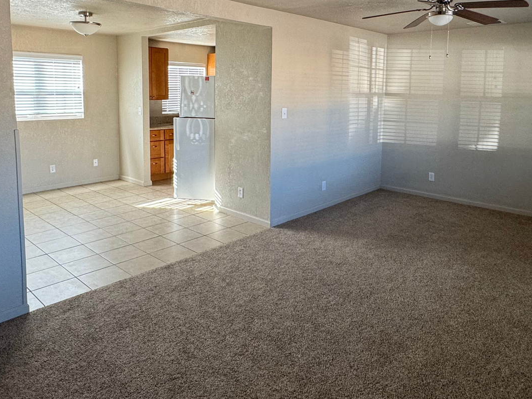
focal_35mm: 27
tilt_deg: -6.2
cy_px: 130
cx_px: 275
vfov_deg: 50.3
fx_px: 415
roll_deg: -0.8
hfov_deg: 65.3
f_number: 2.2
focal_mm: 2.22
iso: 200
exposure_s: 1/99
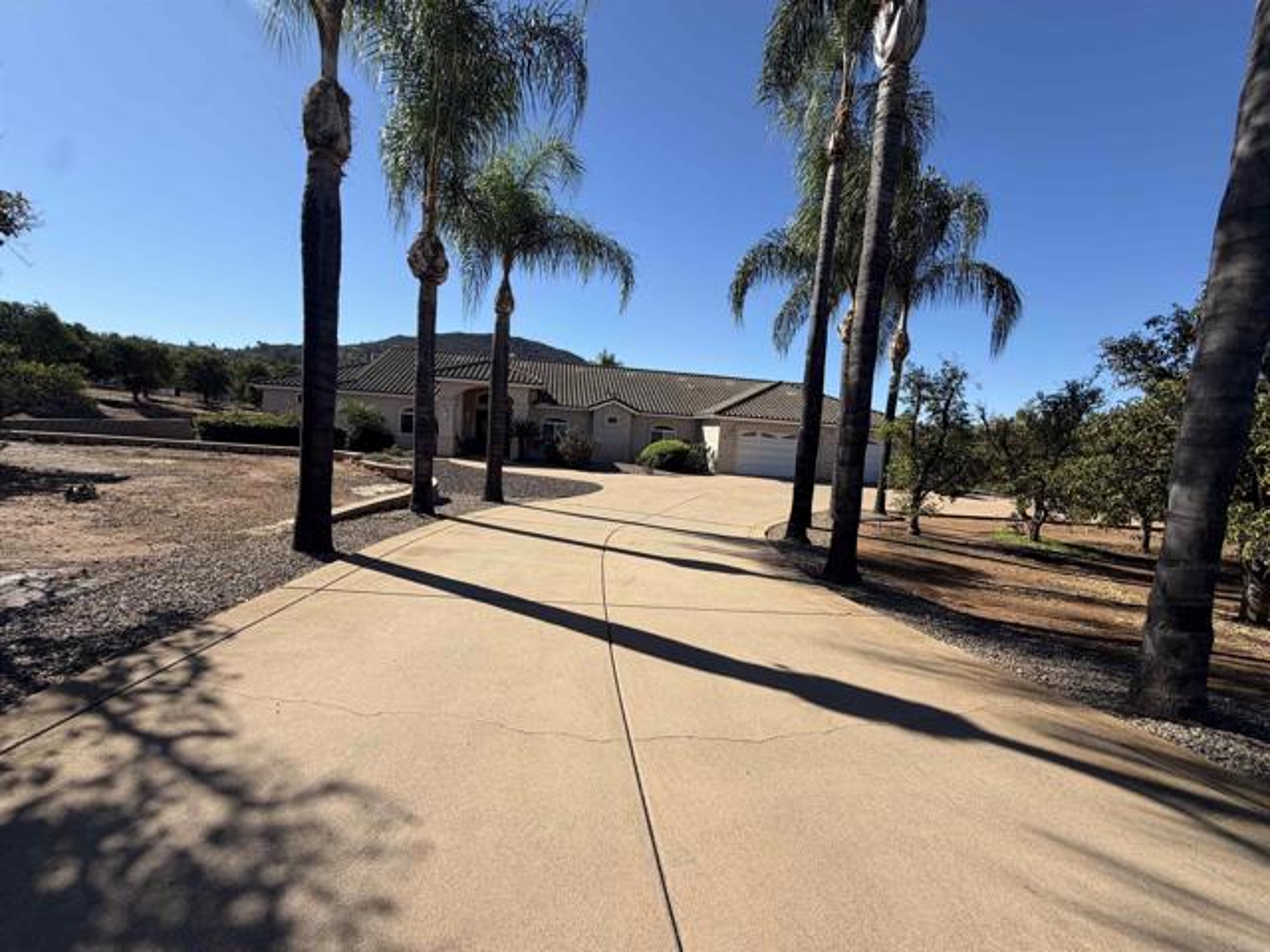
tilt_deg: -4.7
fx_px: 514
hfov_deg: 102.1
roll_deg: -5.1
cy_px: 476
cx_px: 635
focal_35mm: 14
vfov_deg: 85.7
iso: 20
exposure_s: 1/820
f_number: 2.2
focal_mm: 2.22
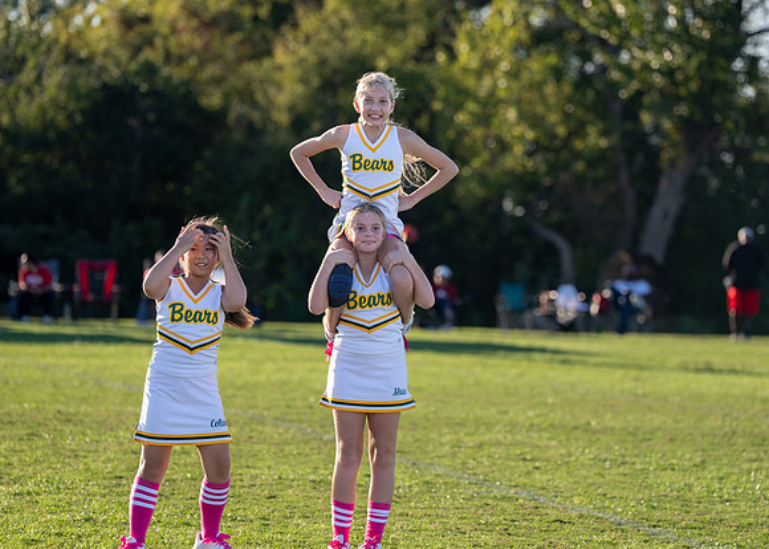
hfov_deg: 12.1
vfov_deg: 8.7
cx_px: 377
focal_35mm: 166
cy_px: 247
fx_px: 3617
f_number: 2.8
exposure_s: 1/2500
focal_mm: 139
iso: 500
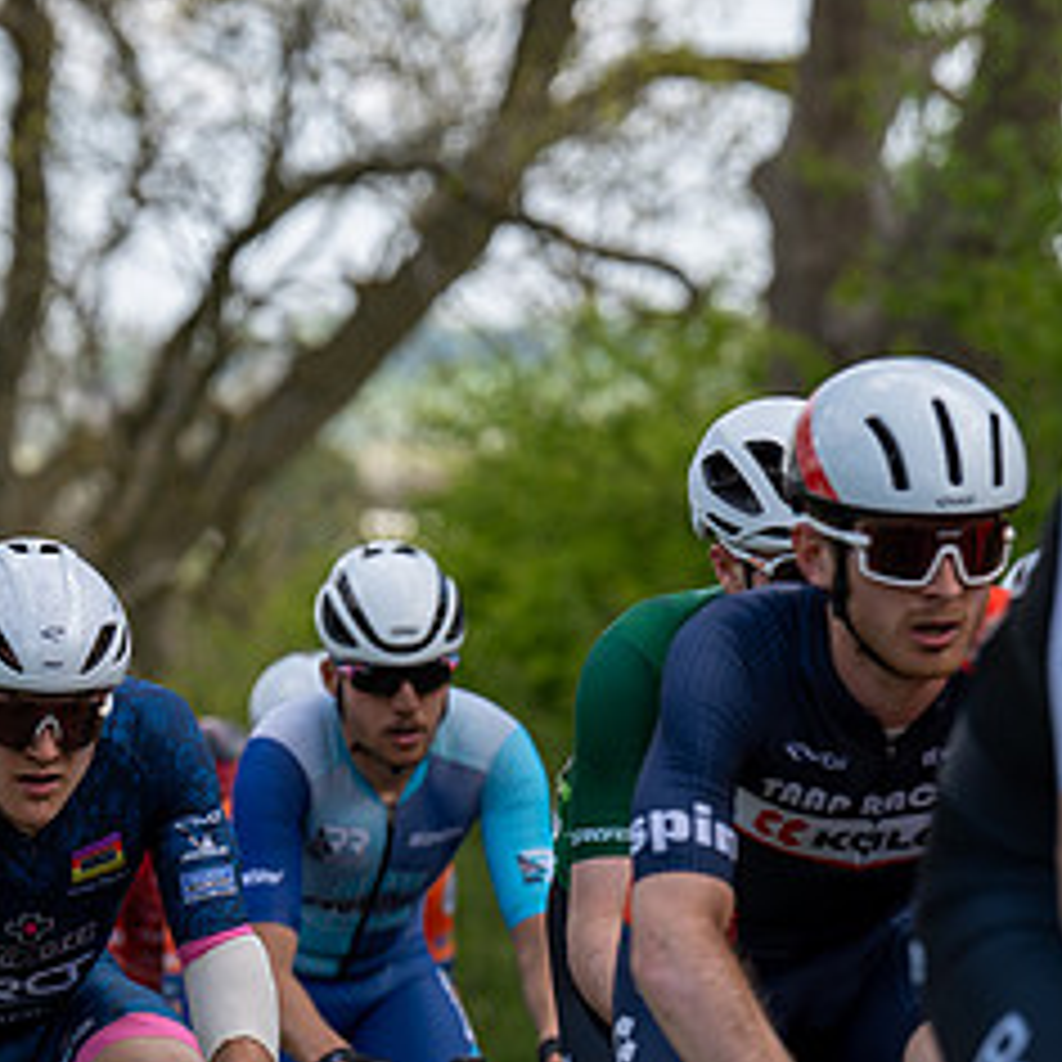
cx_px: 112
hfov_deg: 6.5
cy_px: 637
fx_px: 9337
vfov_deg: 6.5
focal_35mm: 269
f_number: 3.5
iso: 160
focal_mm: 129
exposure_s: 1/1000
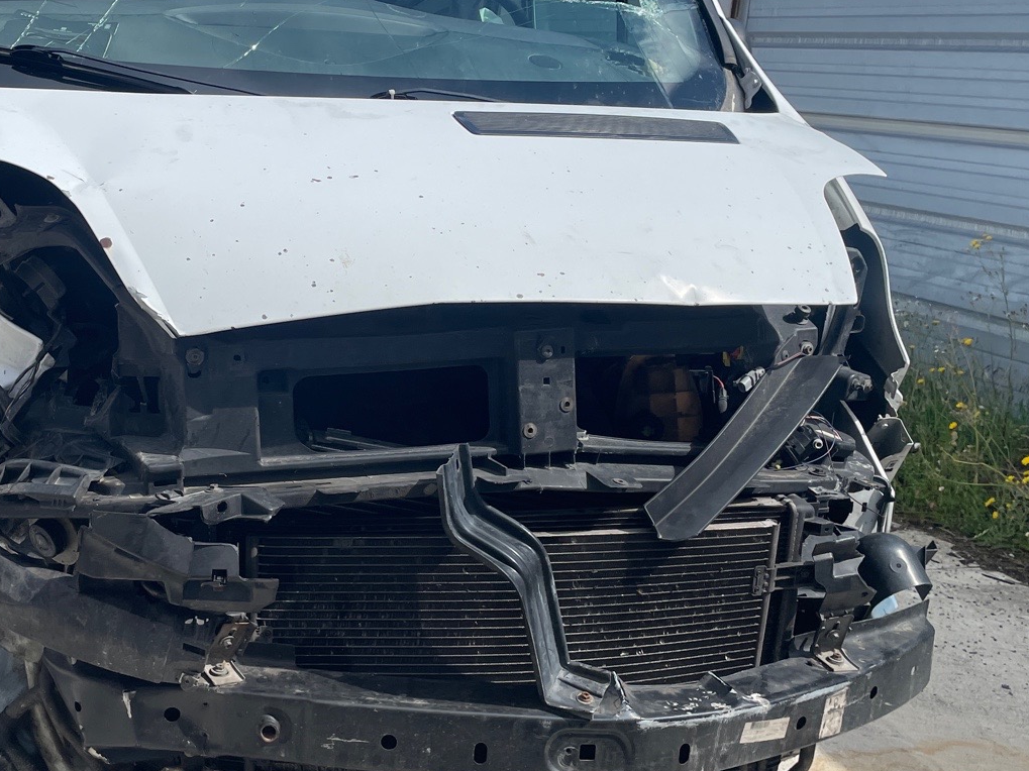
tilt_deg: -11.4
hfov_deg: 38.1
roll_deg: -1.1
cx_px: 282
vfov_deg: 29.6
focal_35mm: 49
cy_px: 325
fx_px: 1456
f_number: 1.6
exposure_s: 1/3300
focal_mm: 4.2
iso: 32
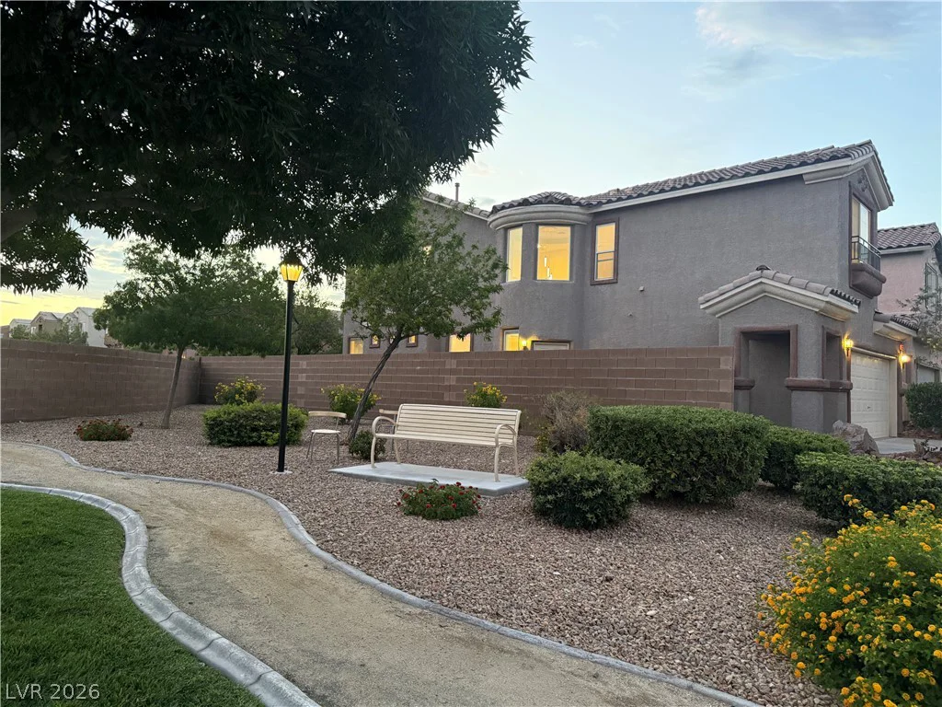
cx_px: 471
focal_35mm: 24
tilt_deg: +3.3
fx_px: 653
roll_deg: -2.2
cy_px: 354
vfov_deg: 56.8
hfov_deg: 71.6
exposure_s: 1/60
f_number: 1.78
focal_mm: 6.76
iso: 500
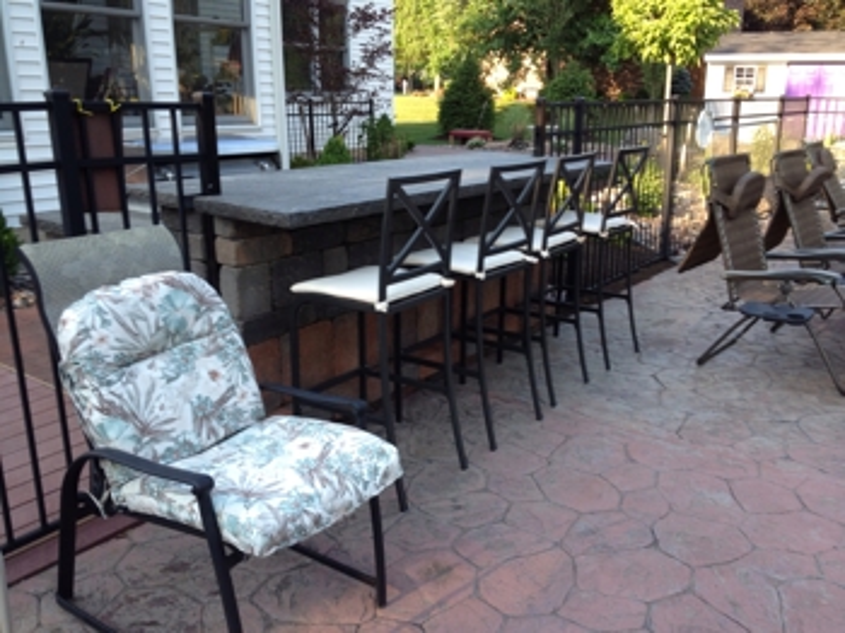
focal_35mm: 35
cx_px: 422
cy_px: 316
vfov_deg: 40.7
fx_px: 854
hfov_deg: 52.7
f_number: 2.4
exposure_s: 1/192
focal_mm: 4.28
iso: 64
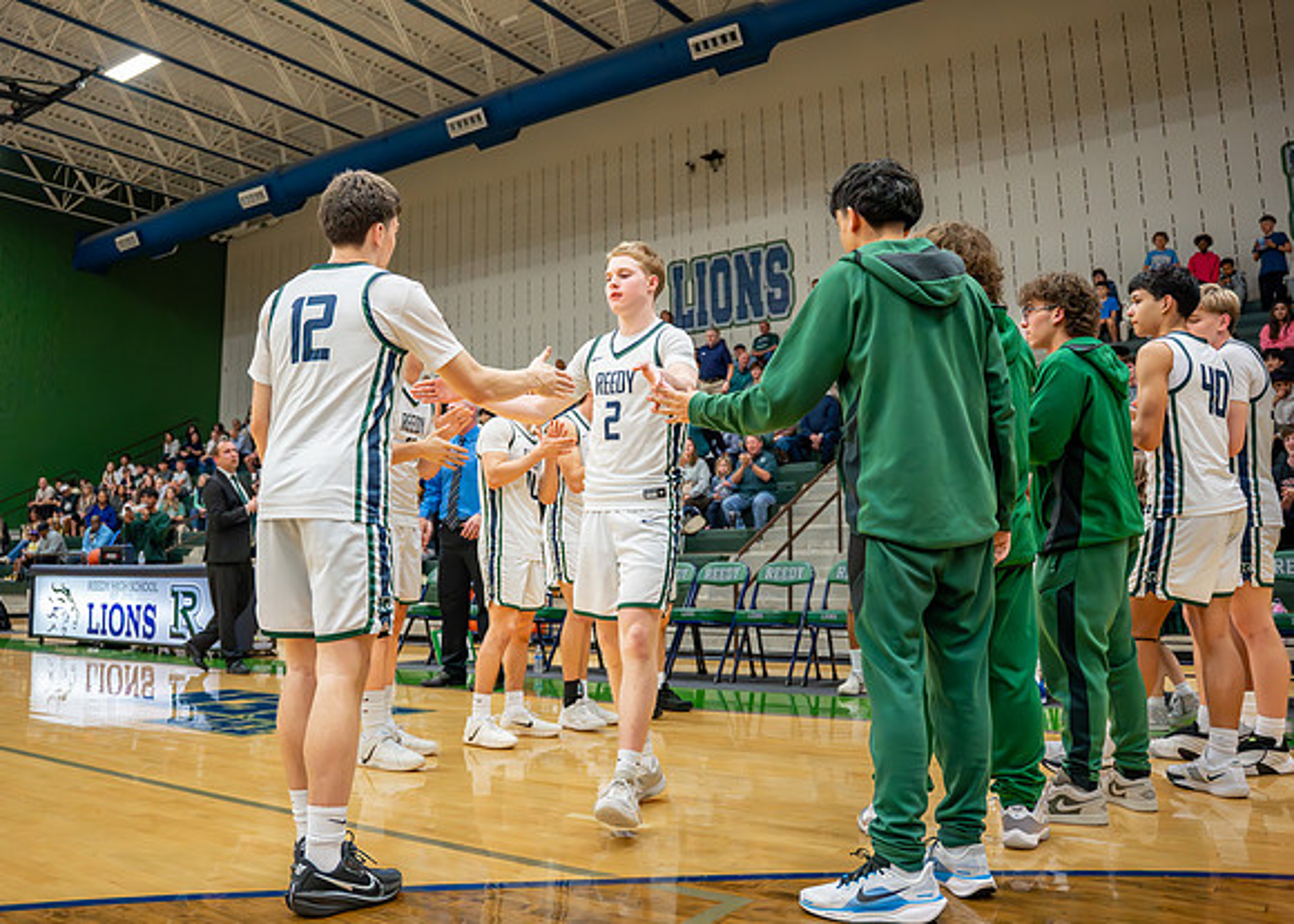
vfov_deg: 46.0
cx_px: 570
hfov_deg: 61.4
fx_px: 1086
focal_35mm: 30
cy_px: 419
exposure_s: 1/1000
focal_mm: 24
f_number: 2.8
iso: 6400
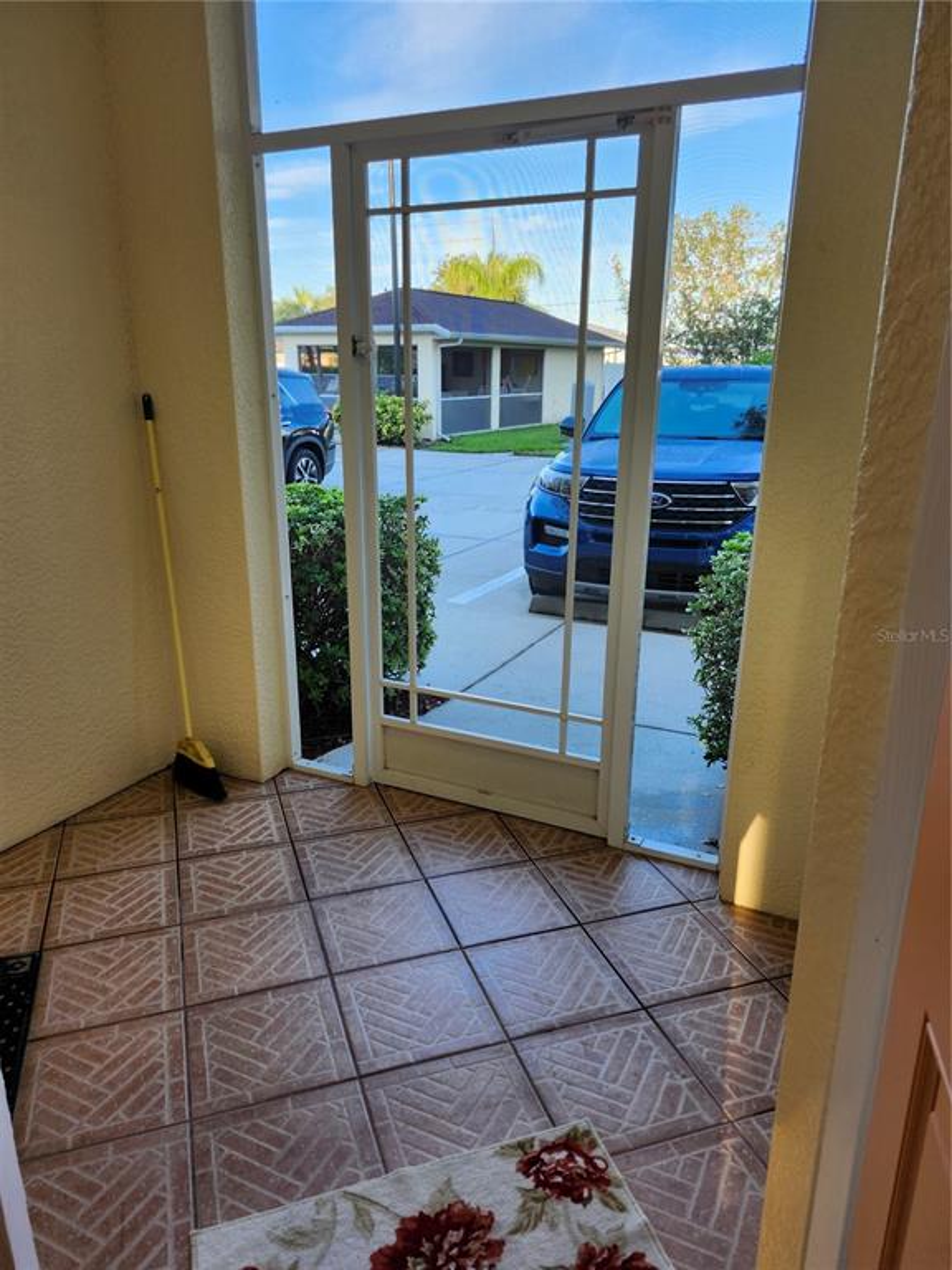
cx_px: 476
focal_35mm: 23
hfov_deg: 58.9
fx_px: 843
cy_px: 635
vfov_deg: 73.9
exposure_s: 1/120
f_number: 1.8
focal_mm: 5.54
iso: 50
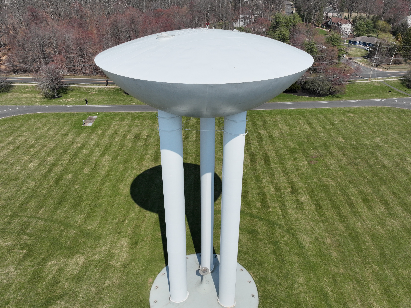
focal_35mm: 24
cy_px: 154
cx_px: 206
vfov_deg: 56.8
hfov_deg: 71.6
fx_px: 285
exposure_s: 1/5000
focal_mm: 12.29
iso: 200
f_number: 2.8
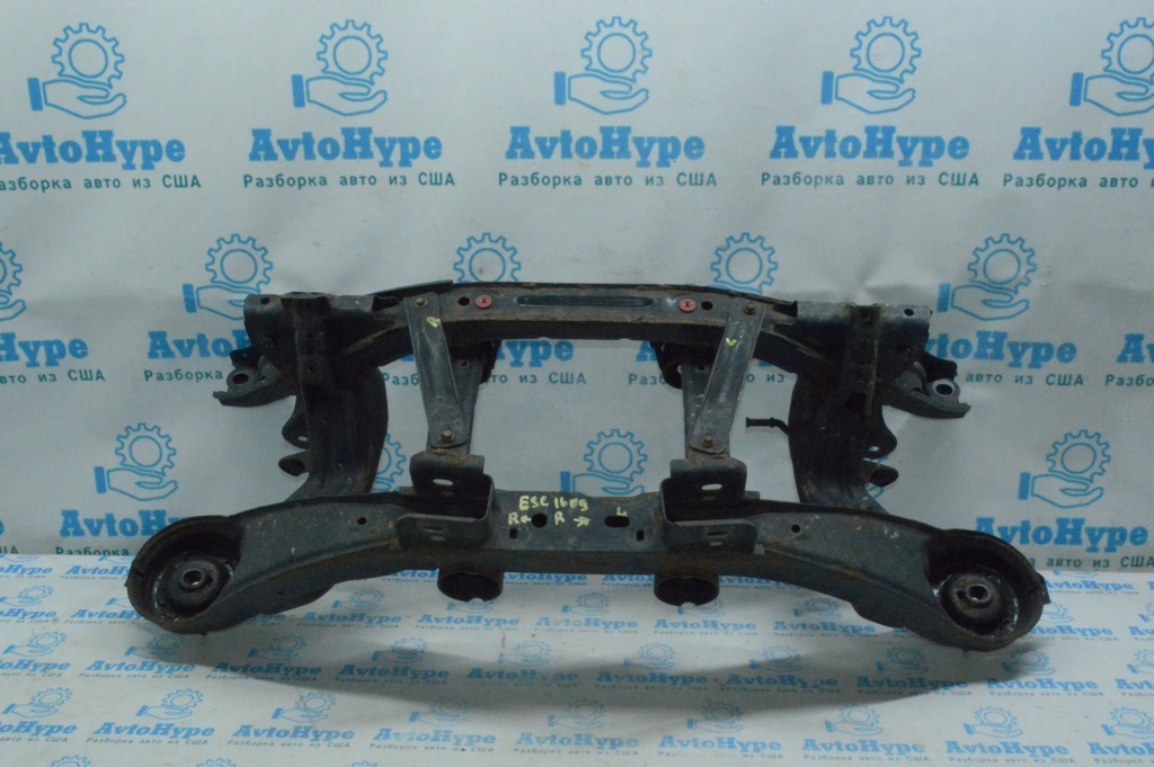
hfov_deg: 55.1
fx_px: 1105
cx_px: 577
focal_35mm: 34
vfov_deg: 38.3
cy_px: 384
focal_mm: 23
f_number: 25
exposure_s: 1/60
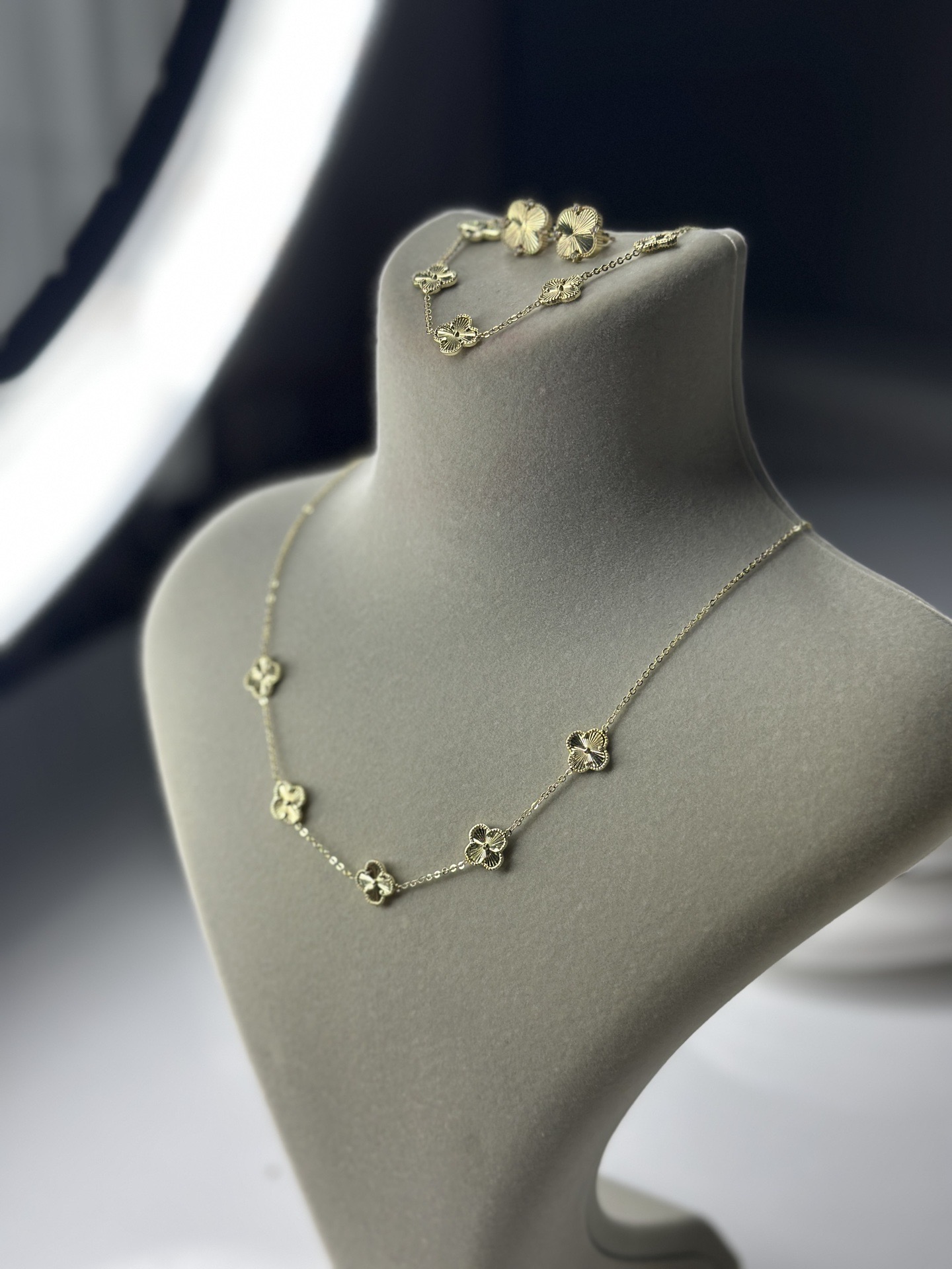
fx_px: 1760
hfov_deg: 30.3
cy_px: 634
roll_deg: +1.5
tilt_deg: -22.5
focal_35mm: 48
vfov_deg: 39.7
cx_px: 476
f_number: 1.78
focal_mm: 6.86
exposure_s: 1/464
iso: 80
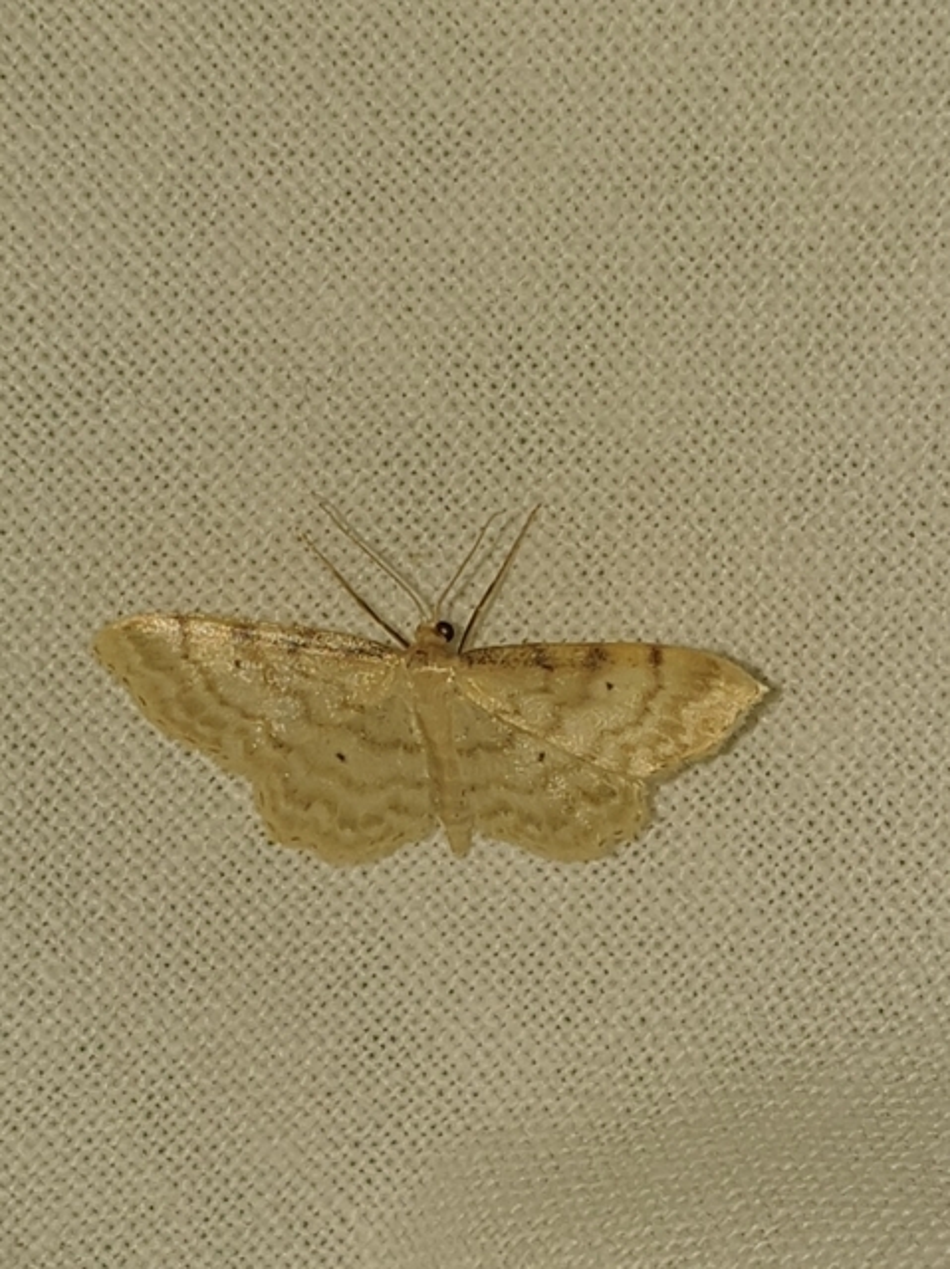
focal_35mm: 26
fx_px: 953
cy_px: 634
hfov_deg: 53.0
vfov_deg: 67.3
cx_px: 475
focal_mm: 4.3
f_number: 2.4
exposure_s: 1/1081
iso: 50
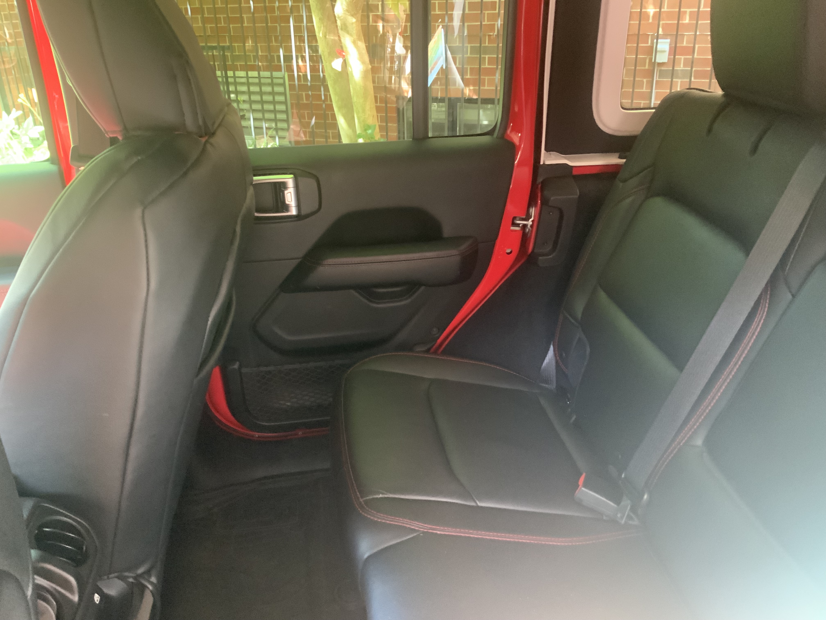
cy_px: 310
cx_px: 413
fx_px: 692
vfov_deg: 48.2
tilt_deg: -27.1
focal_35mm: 29
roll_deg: -0.7
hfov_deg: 61.7
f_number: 1.8
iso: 320
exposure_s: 1/30
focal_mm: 3
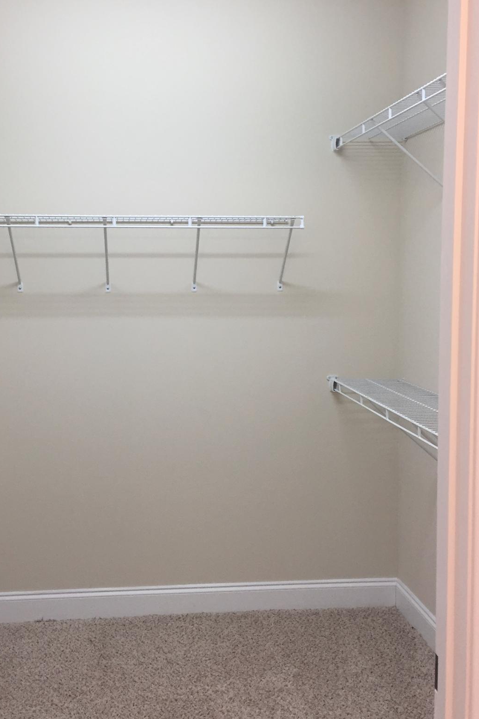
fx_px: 778
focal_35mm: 39
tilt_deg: -3.0
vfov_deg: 49.4
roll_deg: +0.1
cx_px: 180
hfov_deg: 34.0
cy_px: 316
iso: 50
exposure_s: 1/30
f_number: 2.2
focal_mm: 4.15
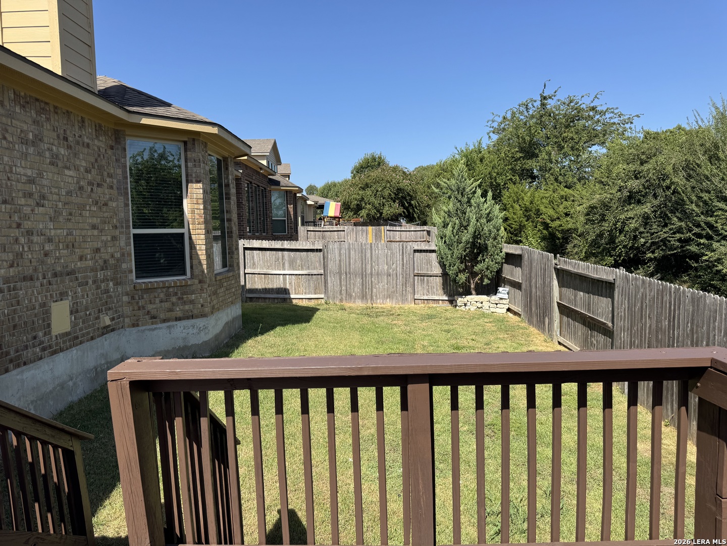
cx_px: 364
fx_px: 504
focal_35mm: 24
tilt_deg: -4.6
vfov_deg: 56.8
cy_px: 273
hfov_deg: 71.6
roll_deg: +0.5
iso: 80
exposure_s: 1/3096
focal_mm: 6.76
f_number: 1.78
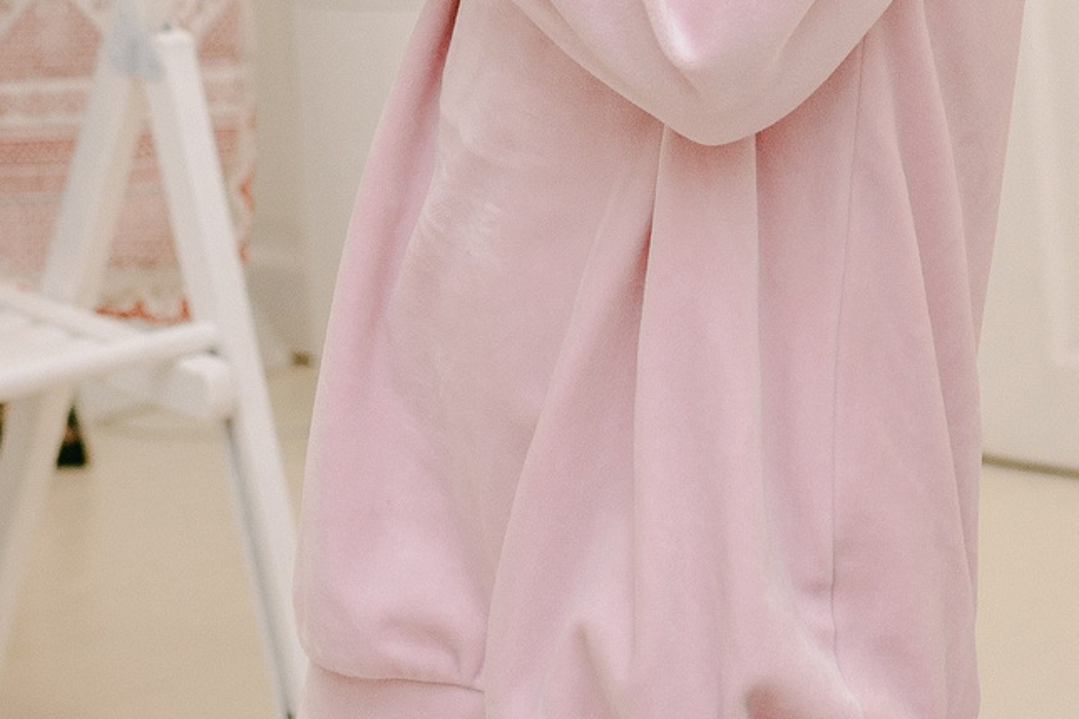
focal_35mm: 139
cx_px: 656
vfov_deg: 9.4
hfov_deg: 14.7
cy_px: -564
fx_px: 4166
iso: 400
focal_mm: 35
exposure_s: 1/160
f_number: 3.5
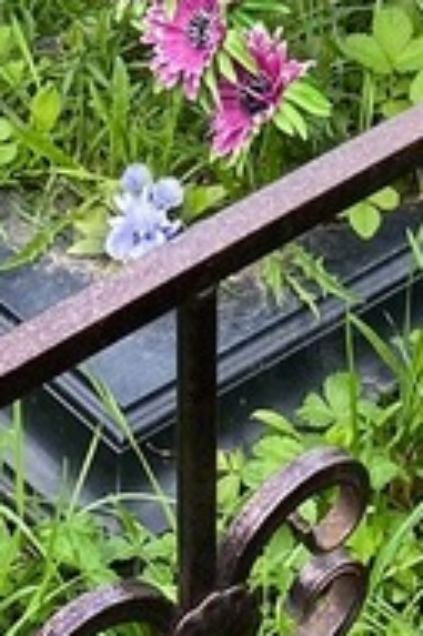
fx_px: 2560
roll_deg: +1.4
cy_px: -450
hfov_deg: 9.4
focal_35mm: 145
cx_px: 173
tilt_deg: -22.4
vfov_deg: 13.0
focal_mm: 4.25
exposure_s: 1/305
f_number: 1.8
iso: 32
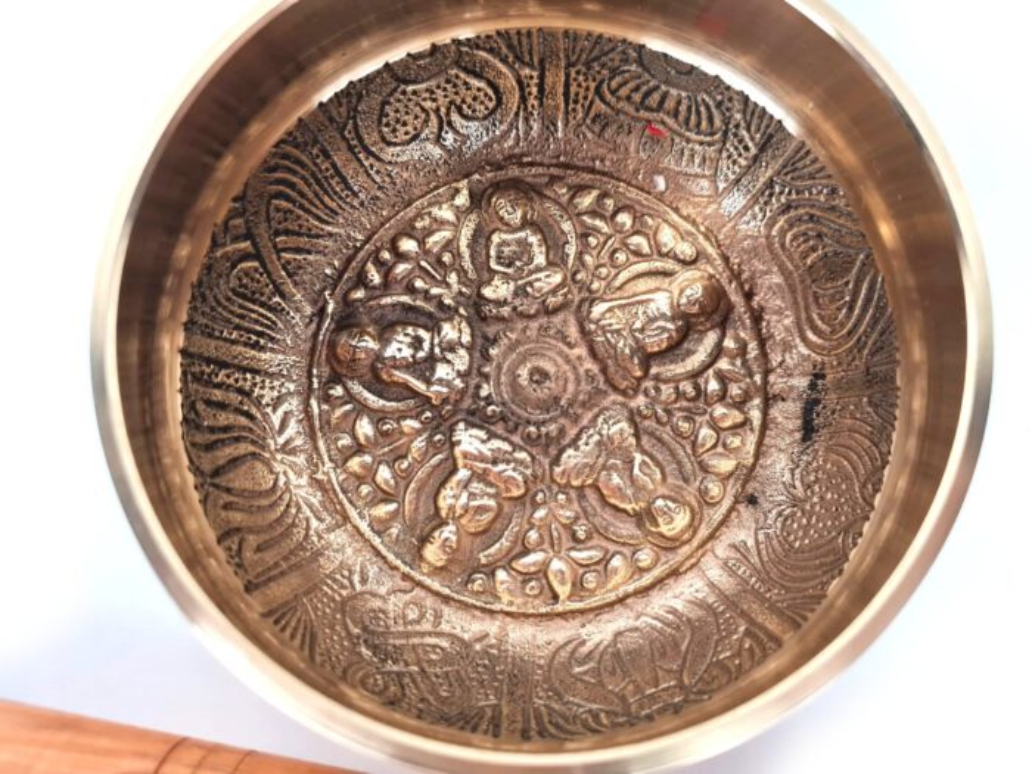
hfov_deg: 67.3
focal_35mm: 26
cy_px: 387
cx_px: 516
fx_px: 775
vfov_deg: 53.1
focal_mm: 5.4
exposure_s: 1/120
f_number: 1.8
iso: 160
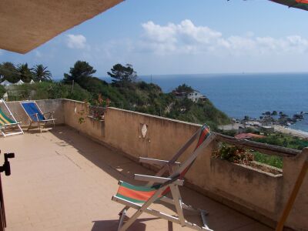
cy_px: 116
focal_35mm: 37
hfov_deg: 50.1
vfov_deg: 38.7
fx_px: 329
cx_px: 154
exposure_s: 1/1000
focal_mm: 5.6
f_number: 5.6
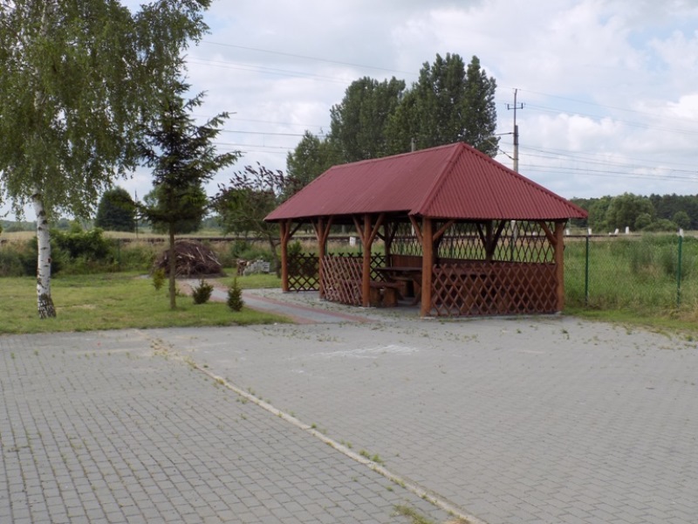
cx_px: 349
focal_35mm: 46
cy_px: 262
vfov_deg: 31.5
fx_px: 928
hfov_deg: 41.2
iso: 80
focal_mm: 8.1
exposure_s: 1/640
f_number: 3.7
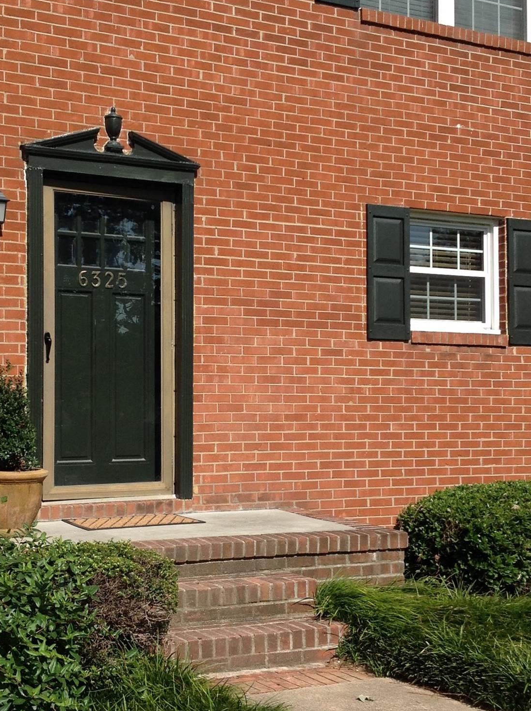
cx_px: 219
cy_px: 358
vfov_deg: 35.0
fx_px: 1128
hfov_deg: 26.5
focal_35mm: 55
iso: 50
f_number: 2.4
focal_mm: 4.28
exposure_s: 1/1681
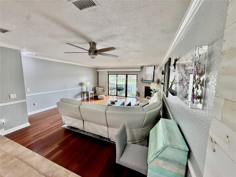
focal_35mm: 14
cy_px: 88
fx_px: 95
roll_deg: -0.7
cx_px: 118
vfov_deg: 85.7
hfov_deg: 102.1
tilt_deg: -7.0
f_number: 2.2
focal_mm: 2.22
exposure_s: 1/120
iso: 200
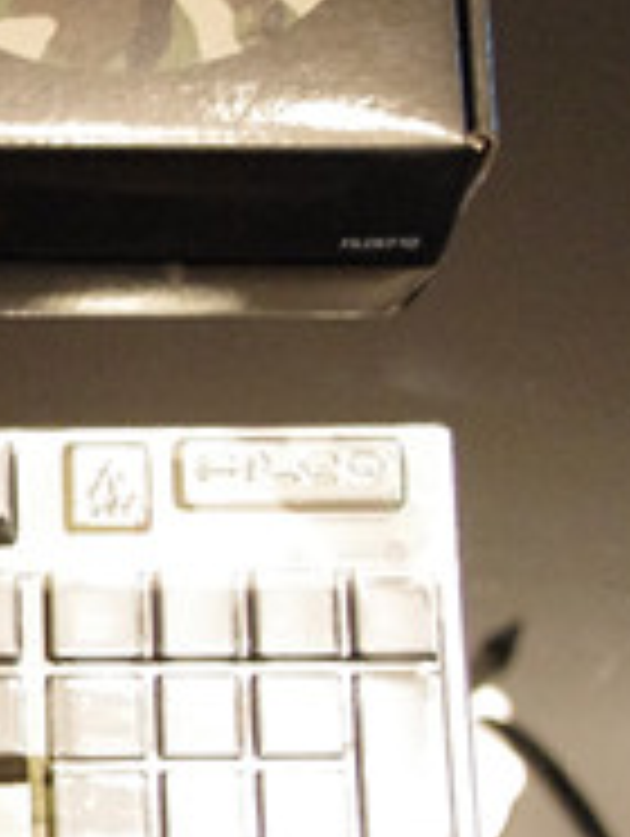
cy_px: 425
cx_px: -742
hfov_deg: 8.1
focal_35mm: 173
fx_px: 4188
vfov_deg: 11.4
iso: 3200
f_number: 5
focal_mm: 28.13
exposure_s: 1/6
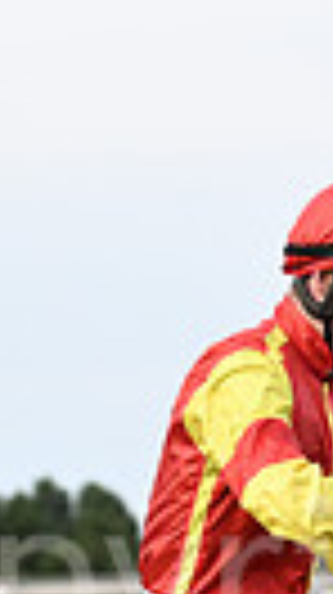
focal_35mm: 397
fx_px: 6248
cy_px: 866
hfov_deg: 3.0
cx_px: 364
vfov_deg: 5.4
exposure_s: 1/2000
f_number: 4
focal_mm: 86
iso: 1250
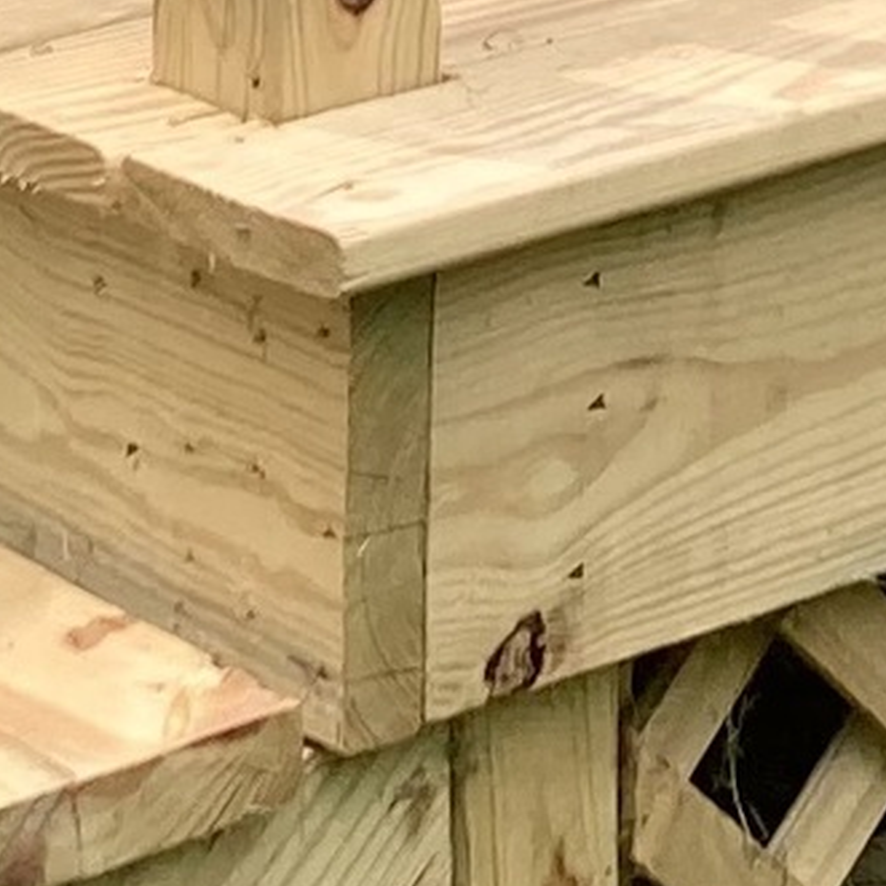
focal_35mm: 230
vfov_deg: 7.2
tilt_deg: -5.0
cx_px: 1079
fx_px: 6660
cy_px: -1221
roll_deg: -1.2
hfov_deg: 7.5
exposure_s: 1/419
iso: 20
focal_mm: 3.99
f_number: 1.8
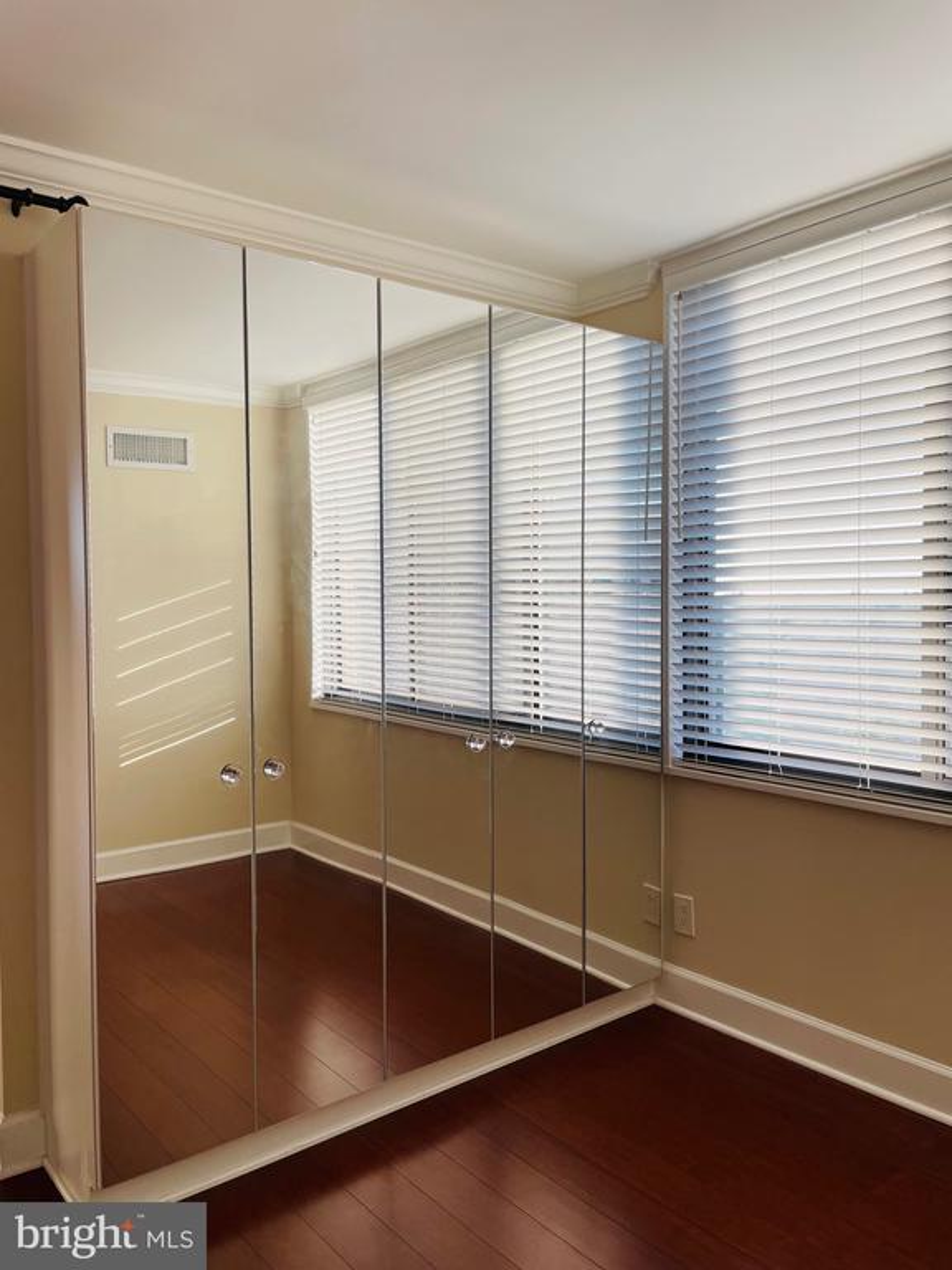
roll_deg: +1.2
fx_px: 953
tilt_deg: -1.2
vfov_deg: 67.3
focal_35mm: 26
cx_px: 476
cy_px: 635
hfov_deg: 53.1
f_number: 1.6
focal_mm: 4.2
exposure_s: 1/543
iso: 32
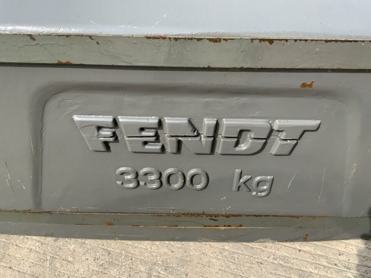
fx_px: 332
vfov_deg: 45.4
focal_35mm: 31
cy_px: 146
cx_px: 191
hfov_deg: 58.4
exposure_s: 1/691
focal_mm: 3
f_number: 1.8
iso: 16
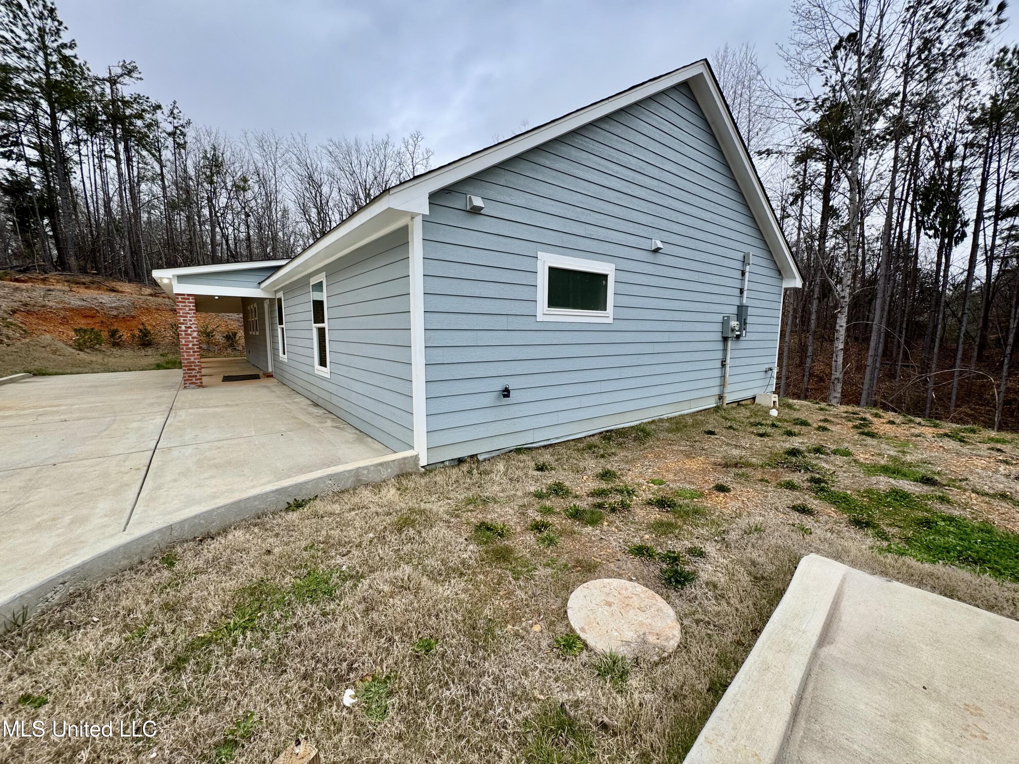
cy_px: 382
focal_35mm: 14
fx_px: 412
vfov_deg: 85.7
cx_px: 510
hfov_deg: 102.1
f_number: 2.2
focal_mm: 2.22
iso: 50
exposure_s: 1/812
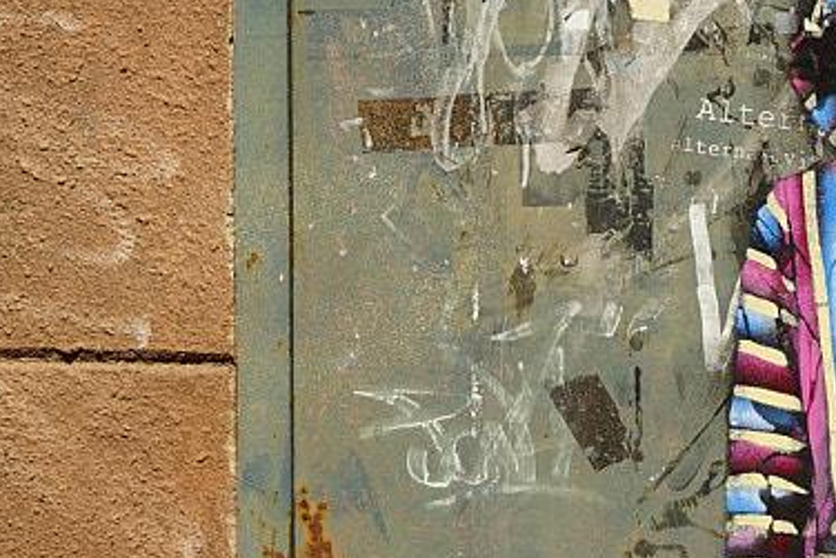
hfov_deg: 5.3
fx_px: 8897
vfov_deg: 3.6
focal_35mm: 383
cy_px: 202
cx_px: 1176
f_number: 4
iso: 100
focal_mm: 90
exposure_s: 1/1500
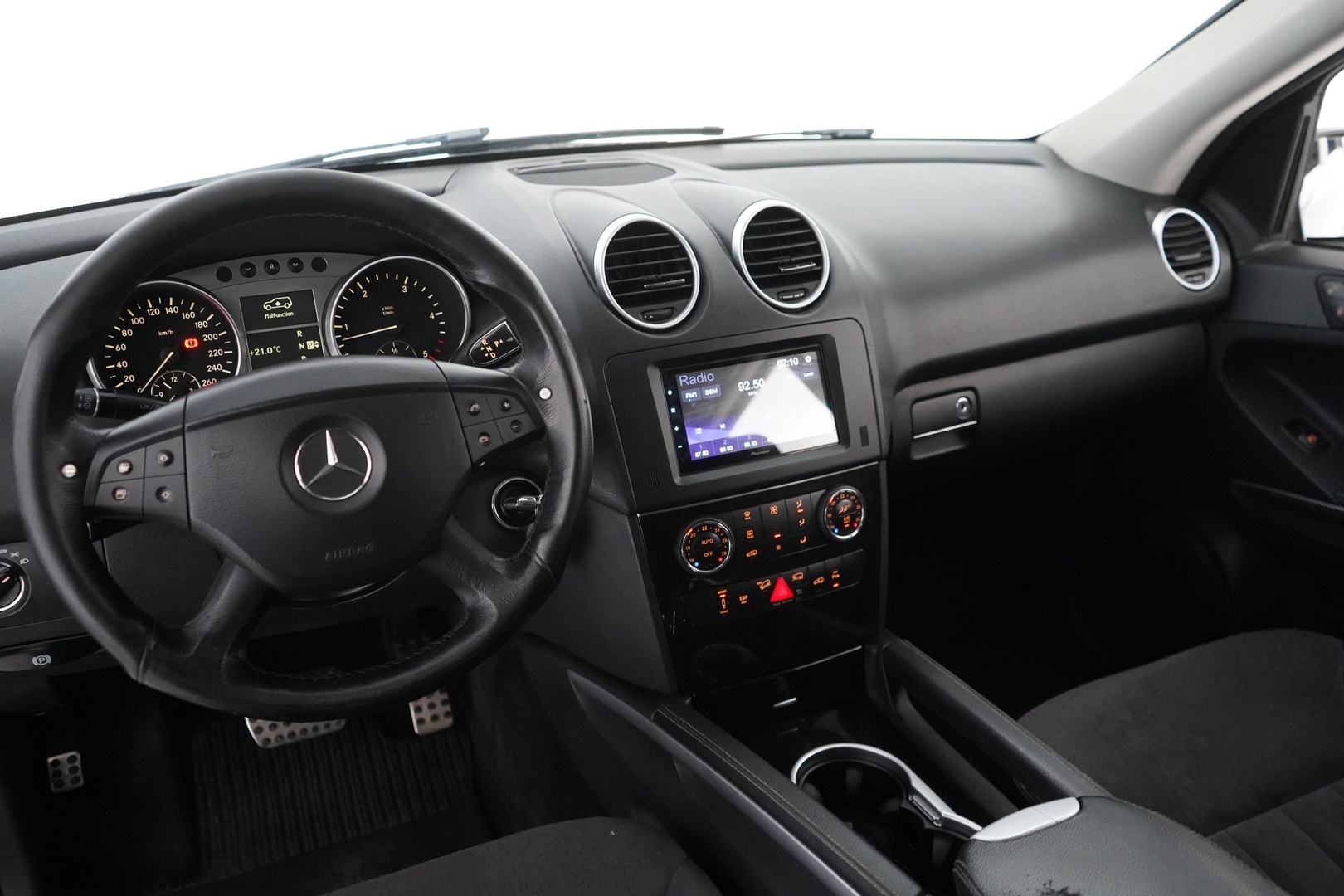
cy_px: 448
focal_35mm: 29
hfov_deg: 63.7
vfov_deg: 45.0
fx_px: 1083
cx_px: 672
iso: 8000
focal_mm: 29
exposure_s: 1/60
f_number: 3.5
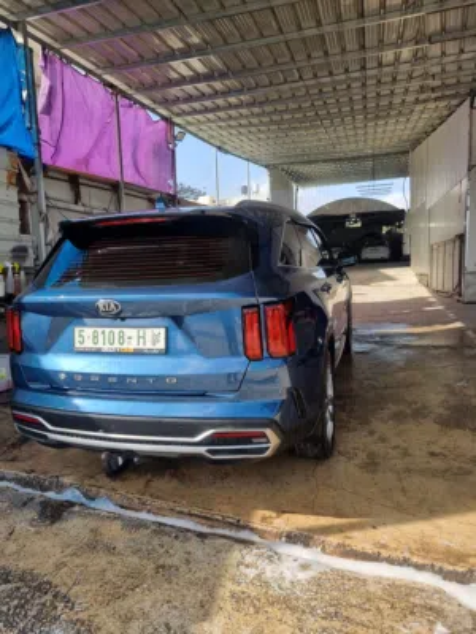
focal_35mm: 24
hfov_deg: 56.8
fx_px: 440
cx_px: 238
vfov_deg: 71.6
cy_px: 317
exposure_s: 1/406
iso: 50
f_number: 1.8
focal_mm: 6.7
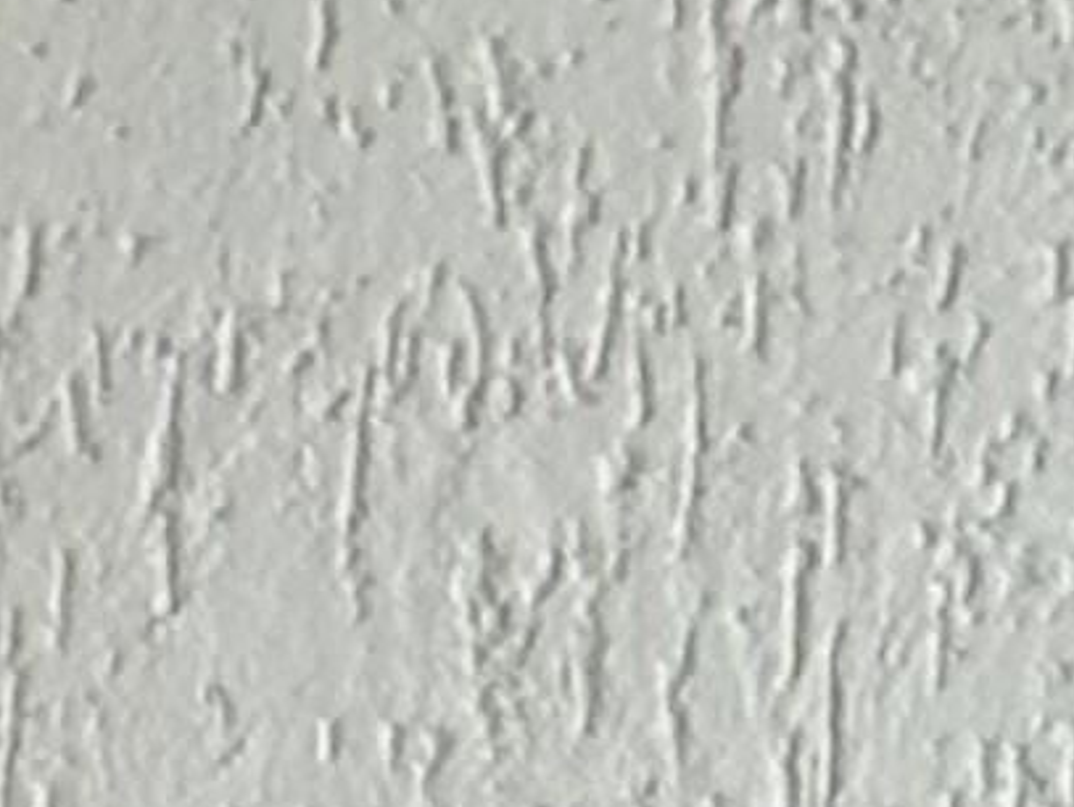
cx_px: -1459
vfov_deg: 2.9
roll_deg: -2.5
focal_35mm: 475
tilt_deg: -19.0
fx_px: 14750
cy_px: 4304
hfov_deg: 4.1
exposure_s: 1/100
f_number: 1.78
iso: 80
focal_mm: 6.86
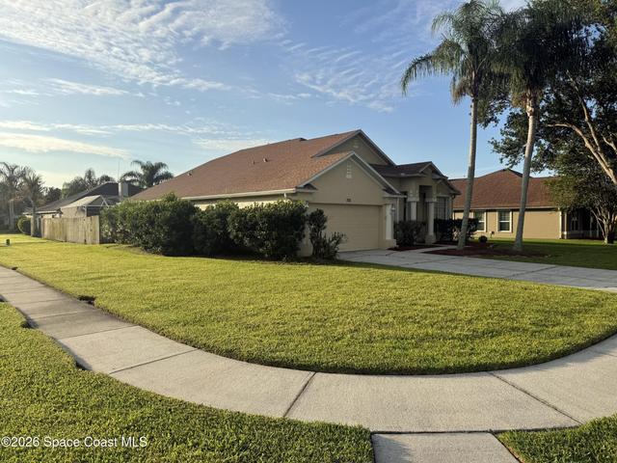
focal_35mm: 24
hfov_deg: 71.6
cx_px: 308
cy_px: 232
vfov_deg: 56.8
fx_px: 428
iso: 80
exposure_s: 1/3759
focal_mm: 6.76
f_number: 1.78
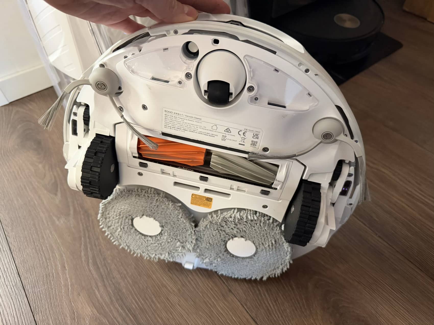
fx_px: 301
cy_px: 162
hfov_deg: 71.6
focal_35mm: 24
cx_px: 217
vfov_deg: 56.8
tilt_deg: -48.5
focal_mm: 6.76
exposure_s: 1/59
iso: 800
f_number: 1.78
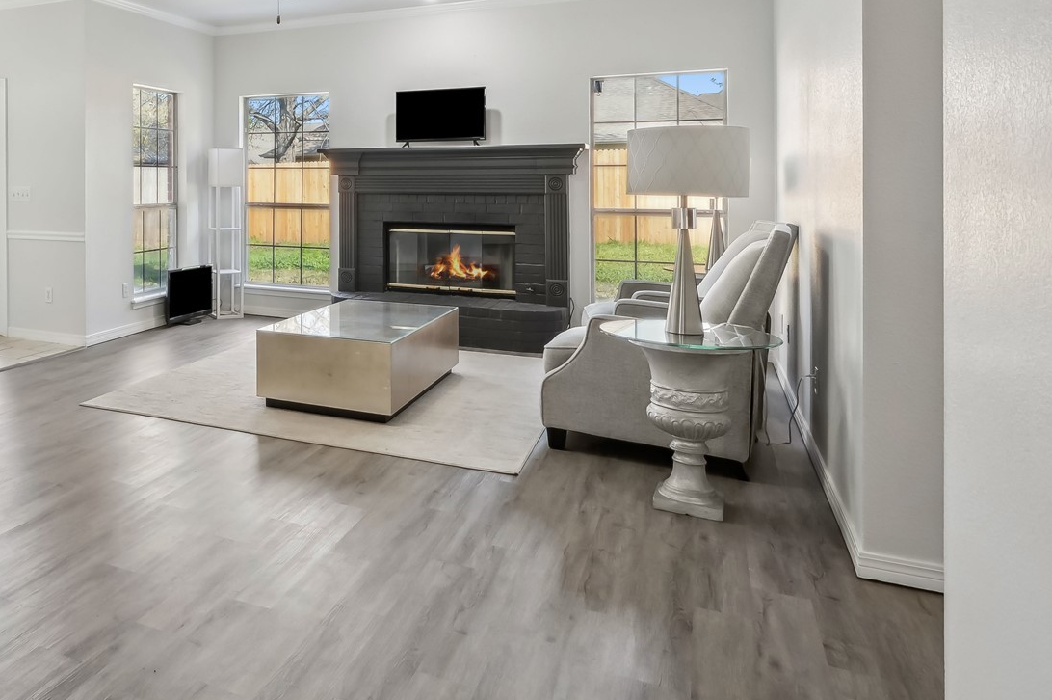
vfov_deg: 44.0
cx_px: 148
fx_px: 845
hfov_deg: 56.9
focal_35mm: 29
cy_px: 210
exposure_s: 1/40
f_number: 11
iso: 800
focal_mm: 15.5
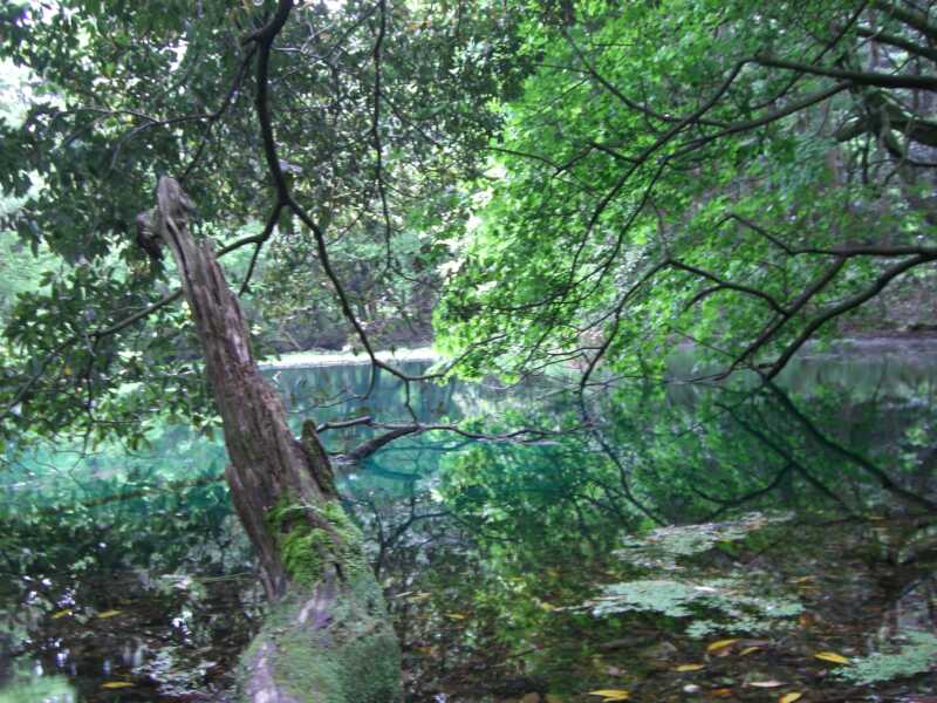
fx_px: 1029
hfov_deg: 49.0
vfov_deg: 37.7
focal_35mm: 38
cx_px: 468
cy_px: 352
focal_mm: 6.2
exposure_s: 1/15
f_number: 2.7
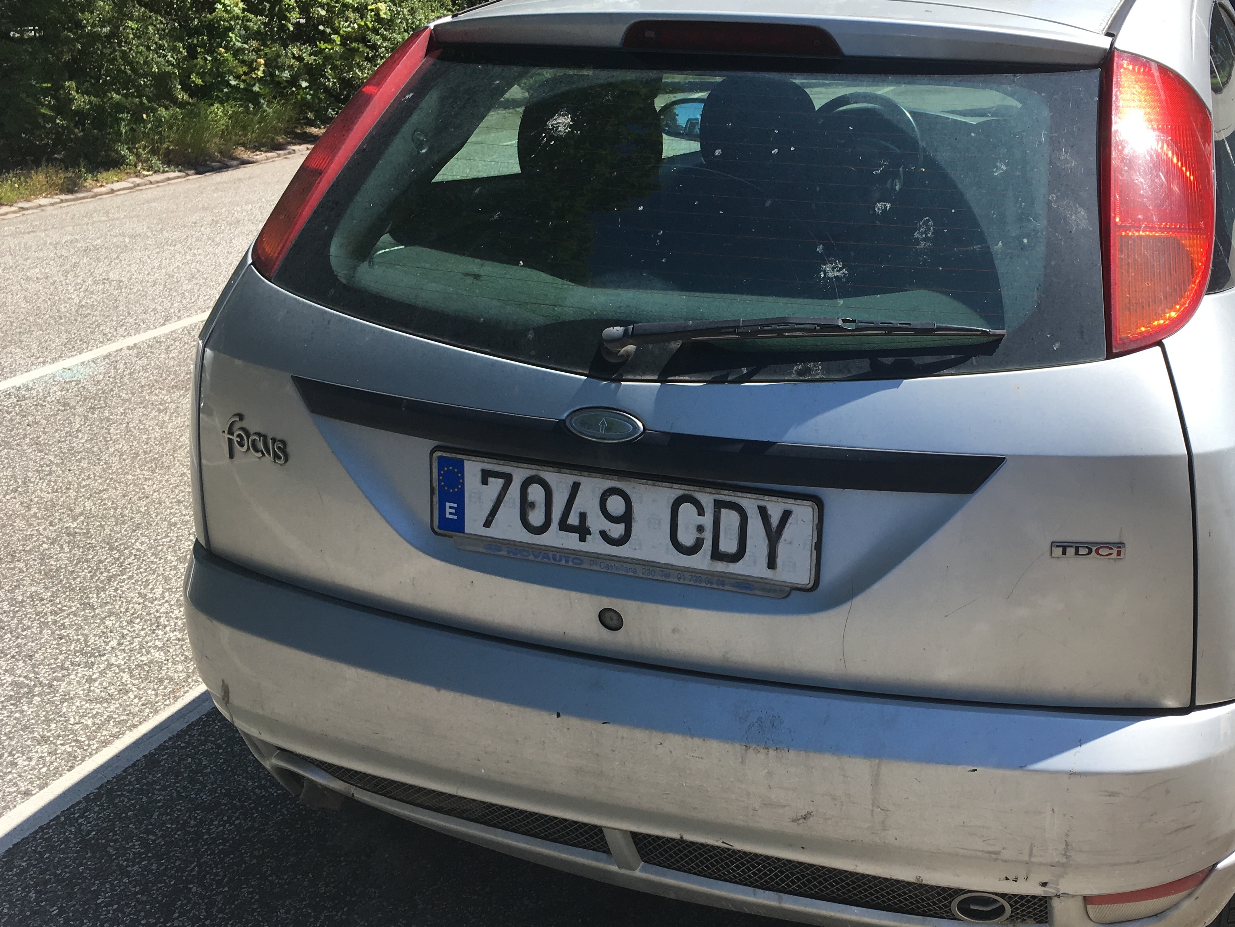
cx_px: 802
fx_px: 1356
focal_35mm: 38
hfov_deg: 48.3
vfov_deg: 37.7
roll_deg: +1.9
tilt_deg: -20.8
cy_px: 496
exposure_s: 1/999
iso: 25
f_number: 2.2
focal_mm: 4.15
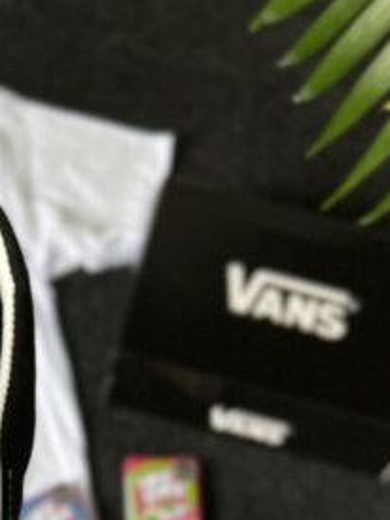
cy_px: 682
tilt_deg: -74.2
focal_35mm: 75
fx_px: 1128
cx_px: -12
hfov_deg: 19.0
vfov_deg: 23.0
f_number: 1.5
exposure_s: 1/121
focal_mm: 5.7
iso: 125
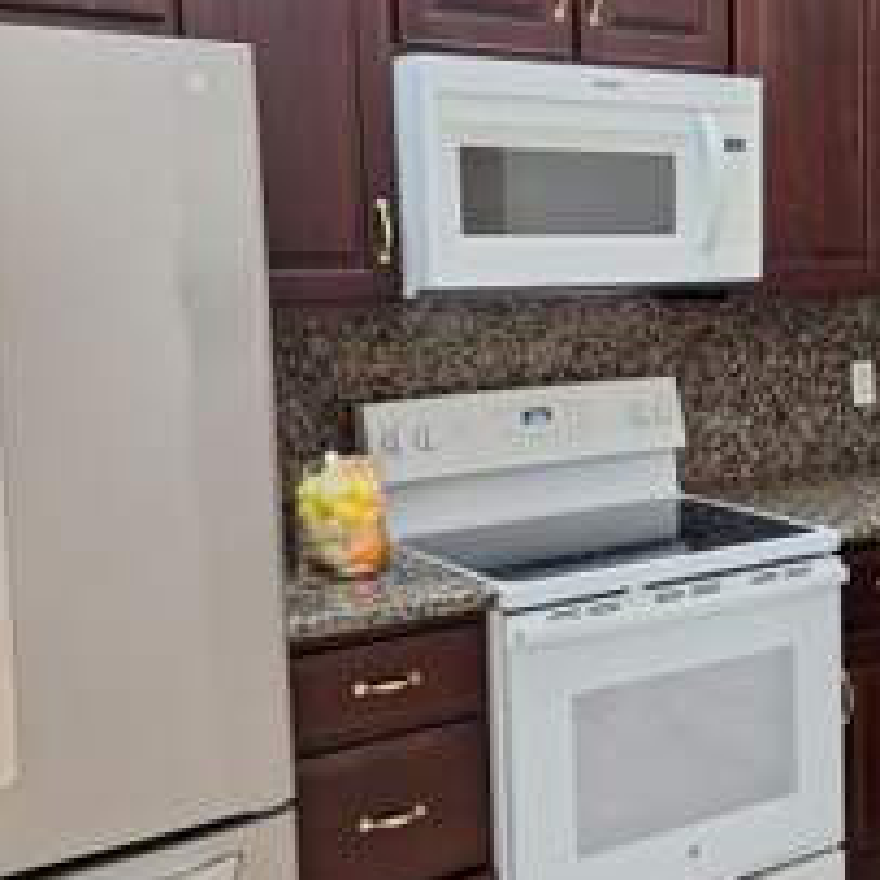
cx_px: 685
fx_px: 1381
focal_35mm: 48
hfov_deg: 34.4
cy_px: 427
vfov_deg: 35.4
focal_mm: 5.54
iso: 80
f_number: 1.8
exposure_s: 1/40
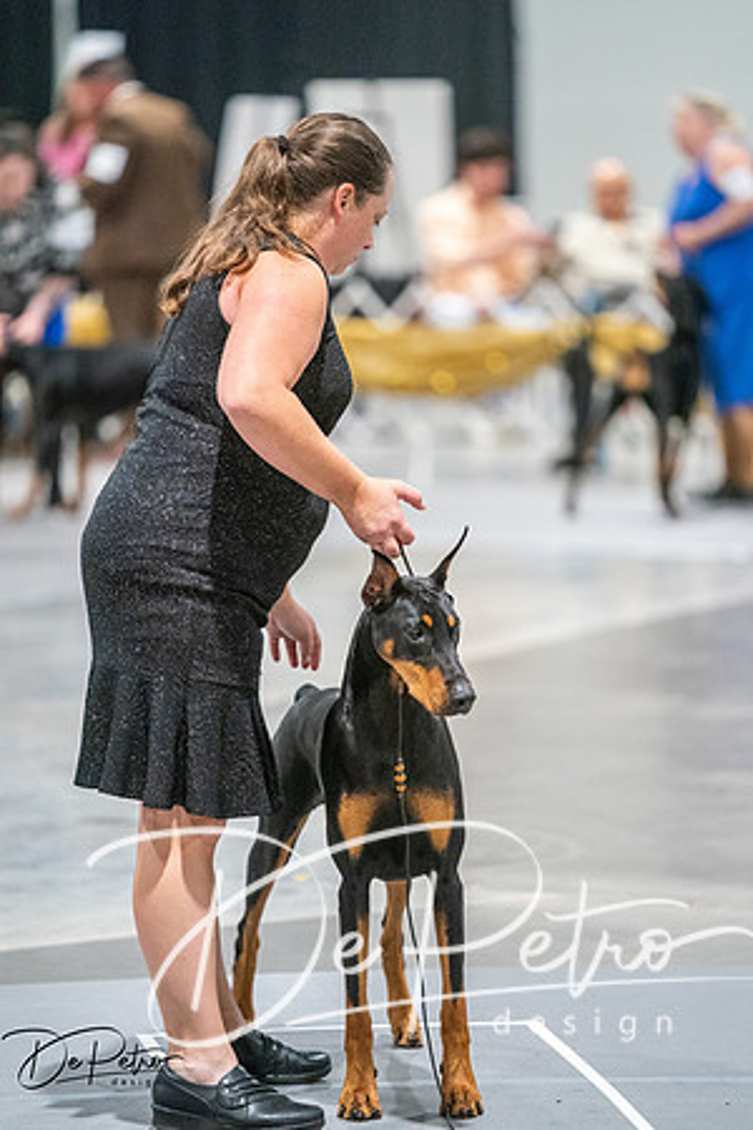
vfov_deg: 10.3
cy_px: 565
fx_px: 6275
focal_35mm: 200
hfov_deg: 6.9
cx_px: 376
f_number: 2.8
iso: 6400
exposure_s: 1/250
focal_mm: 200
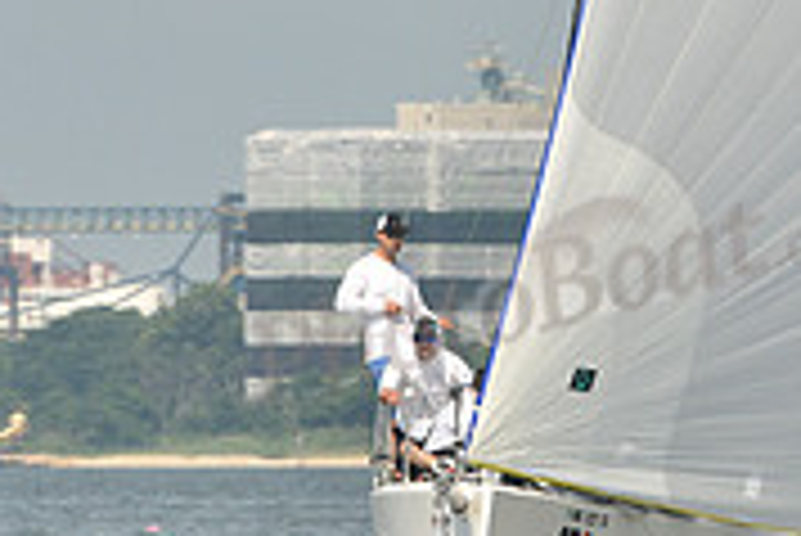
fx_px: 28948
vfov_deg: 1.1
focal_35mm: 1300
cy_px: -7
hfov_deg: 1.6
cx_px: 1120
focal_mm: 400
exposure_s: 1/800
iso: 400
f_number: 11
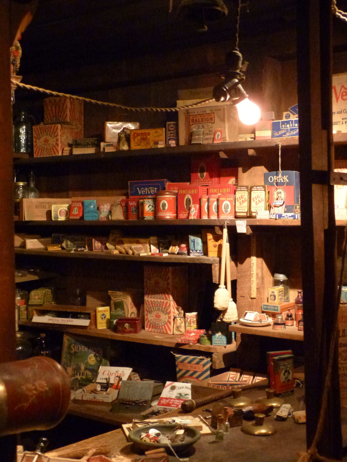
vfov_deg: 34.3
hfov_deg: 26.1
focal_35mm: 56
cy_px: 231
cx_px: 174
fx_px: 748
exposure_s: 1/10
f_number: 3.2
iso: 800
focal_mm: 10
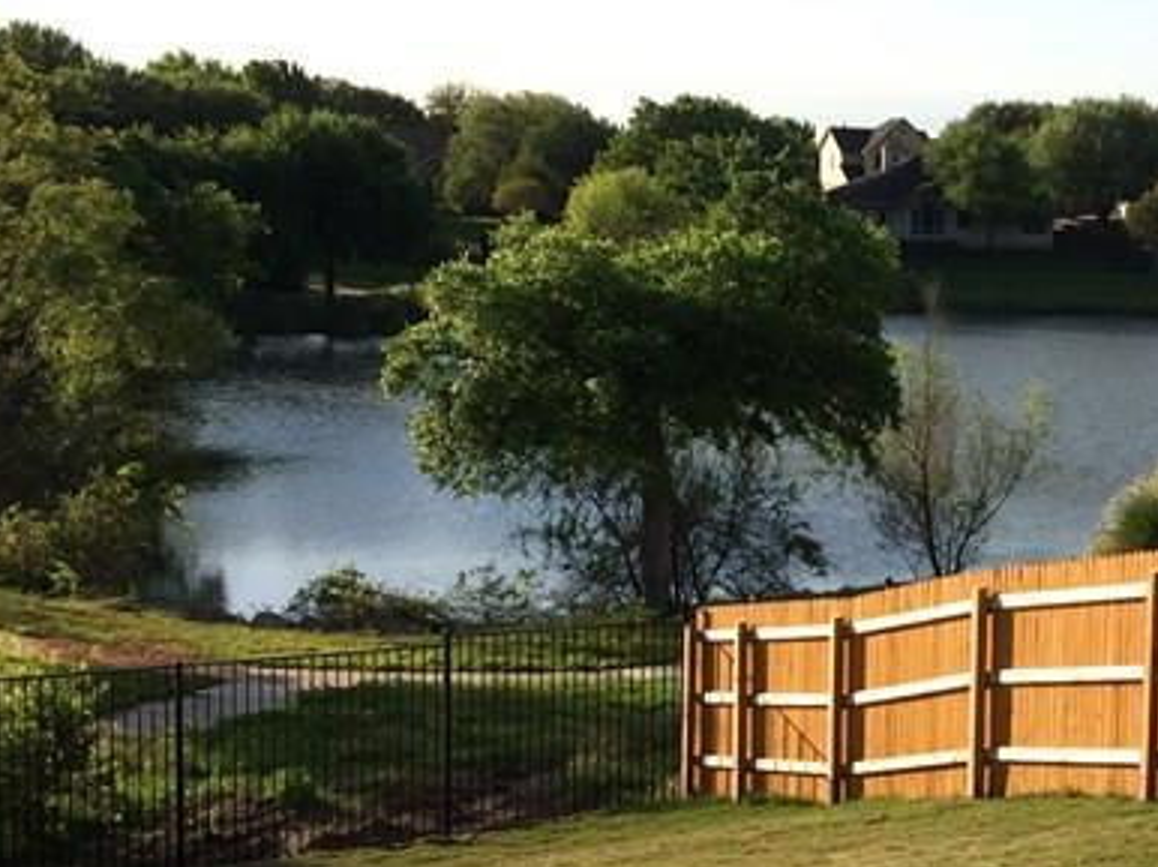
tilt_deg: -8.2
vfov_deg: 19.1
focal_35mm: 77
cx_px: 981
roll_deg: -1.0
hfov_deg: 24.8
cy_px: 522
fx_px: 2574
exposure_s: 1/2415
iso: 32
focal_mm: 4.15
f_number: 2.2
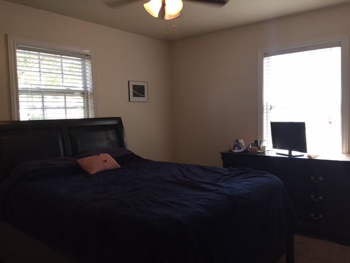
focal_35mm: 29
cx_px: 175
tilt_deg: -3.7
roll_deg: +1.4
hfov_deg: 61.7
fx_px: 293
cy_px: 132
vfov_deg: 48.2
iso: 80
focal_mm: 4.15
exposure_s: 1/30
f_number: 2.2
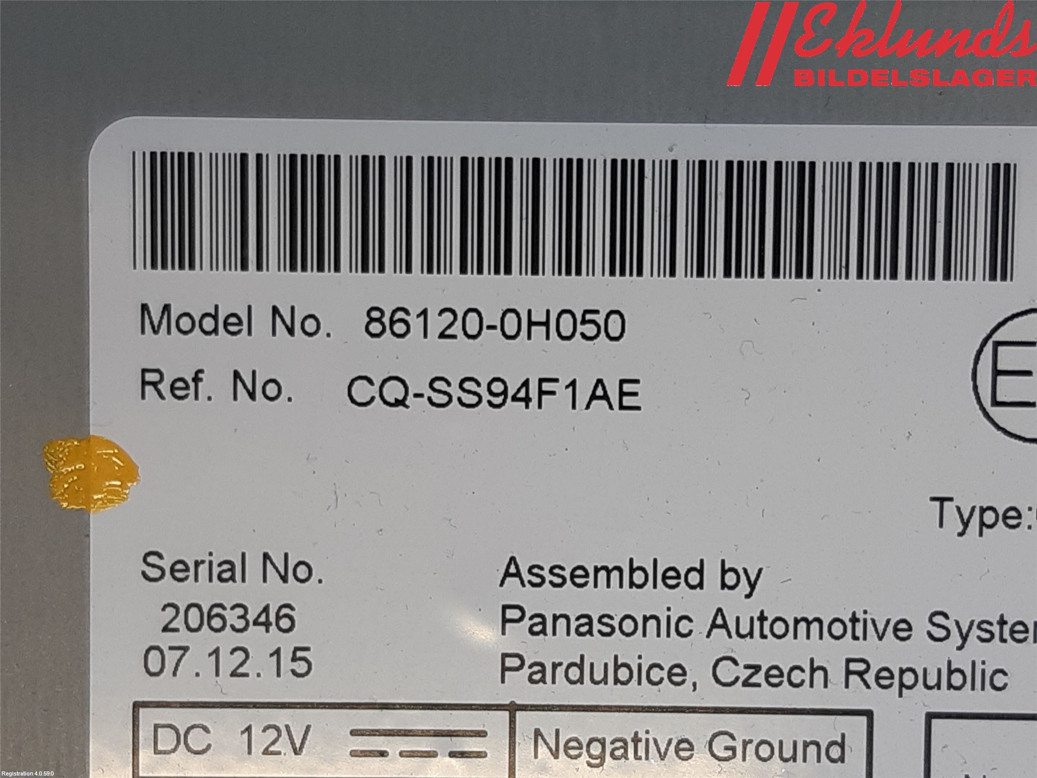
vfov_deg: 53.1
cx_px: 518
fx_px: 779
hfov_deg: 67.3
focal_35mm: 26
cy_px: 389
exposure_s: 1/103
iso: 40
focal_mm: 3.93
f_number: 1.7
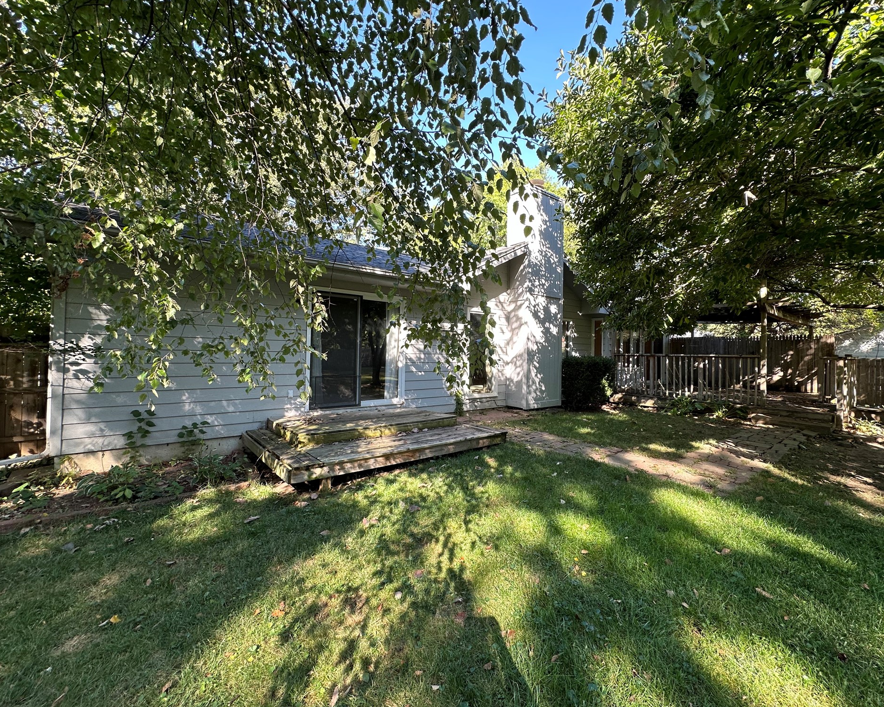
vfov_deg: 84.0
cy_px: 347
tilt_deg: +1.4
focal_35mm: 15
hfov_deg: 96.6
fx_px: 392
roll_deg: -1.8
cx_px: 475
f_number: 2.2
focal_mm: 2.22
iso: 50
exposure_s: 1/99
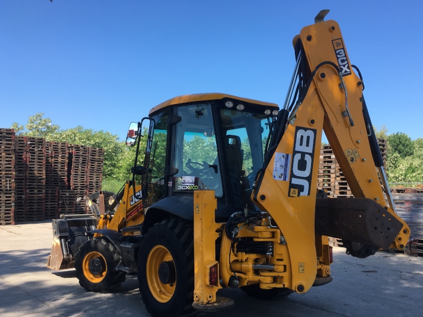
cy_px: 176
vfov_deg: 42.9
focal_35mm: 33
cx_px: 227
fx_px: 403
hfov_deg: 55.3
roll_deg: +0.6
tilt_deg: +2.6
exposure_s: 1/635
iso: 25
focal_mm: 4.15
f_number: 2.2
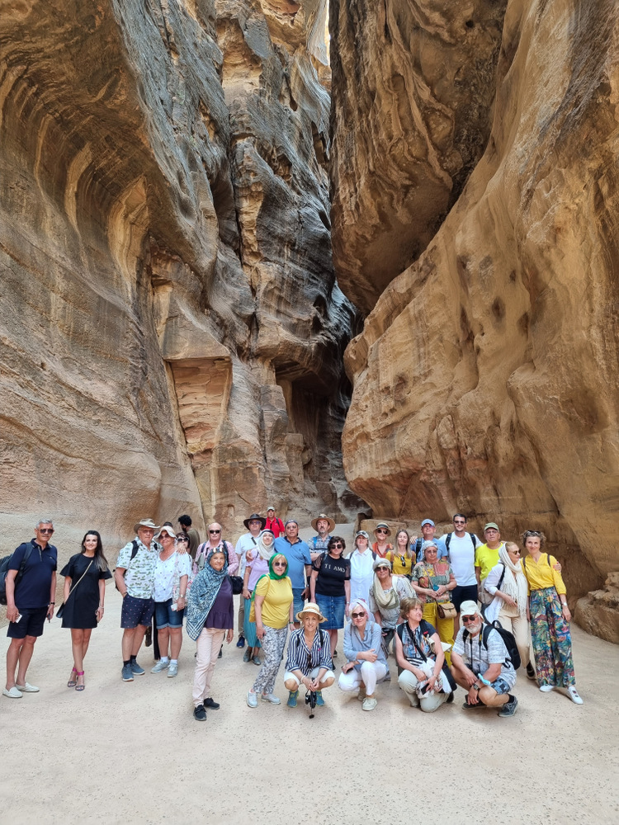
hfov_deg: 53.1
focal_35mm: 26
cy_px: 412
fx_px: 620
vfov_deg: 67.3
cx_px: 310
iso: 50
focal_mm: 5.4
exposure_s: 1/100
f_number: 1.8
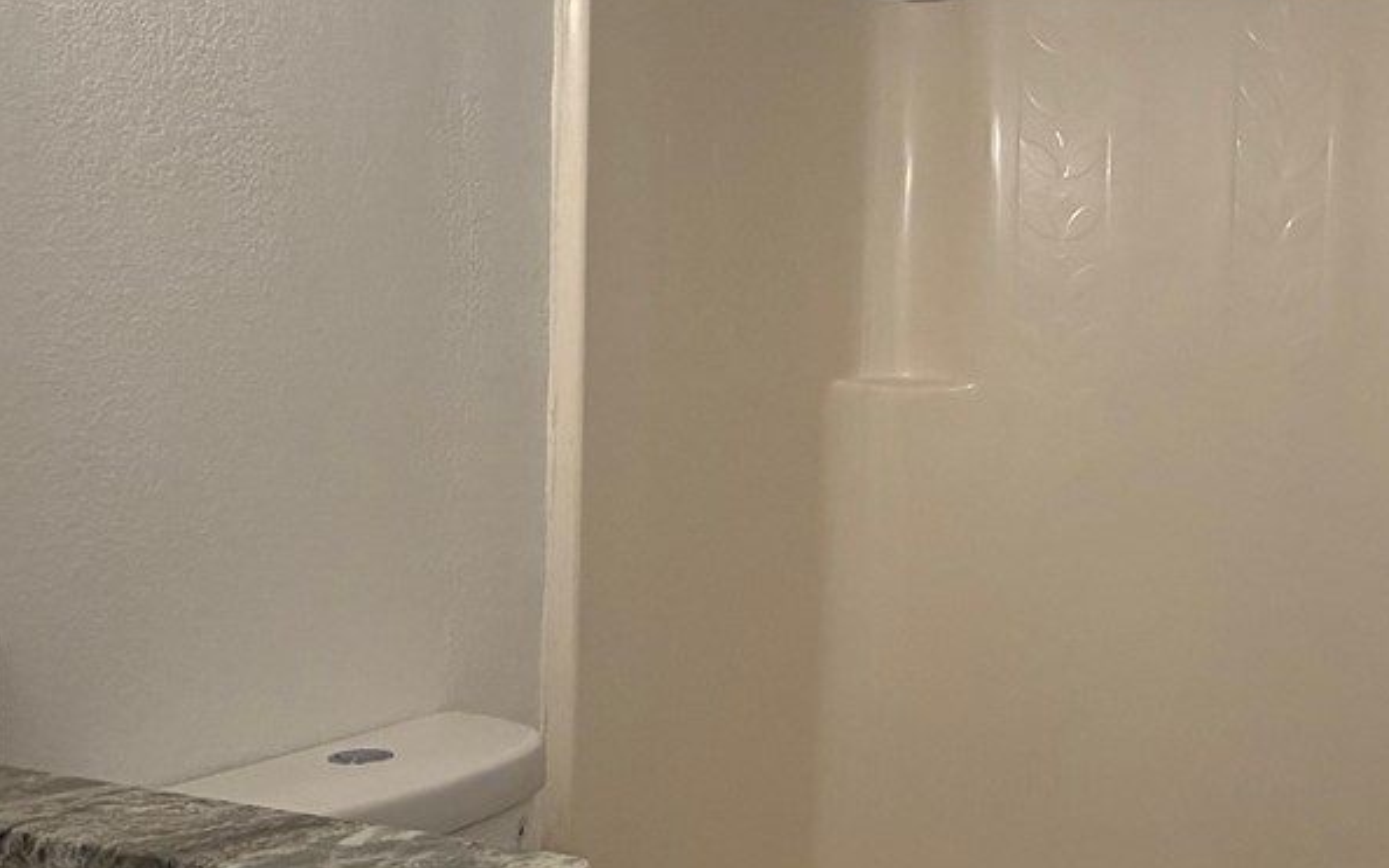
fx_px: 1514
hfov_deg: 47.4
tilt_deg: -1.9
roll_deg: -1.2
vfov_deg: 32.0
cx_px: 1043
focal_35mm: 40
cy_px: 442
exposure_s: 1/120
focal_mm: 2.22
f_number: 2.2
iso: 125
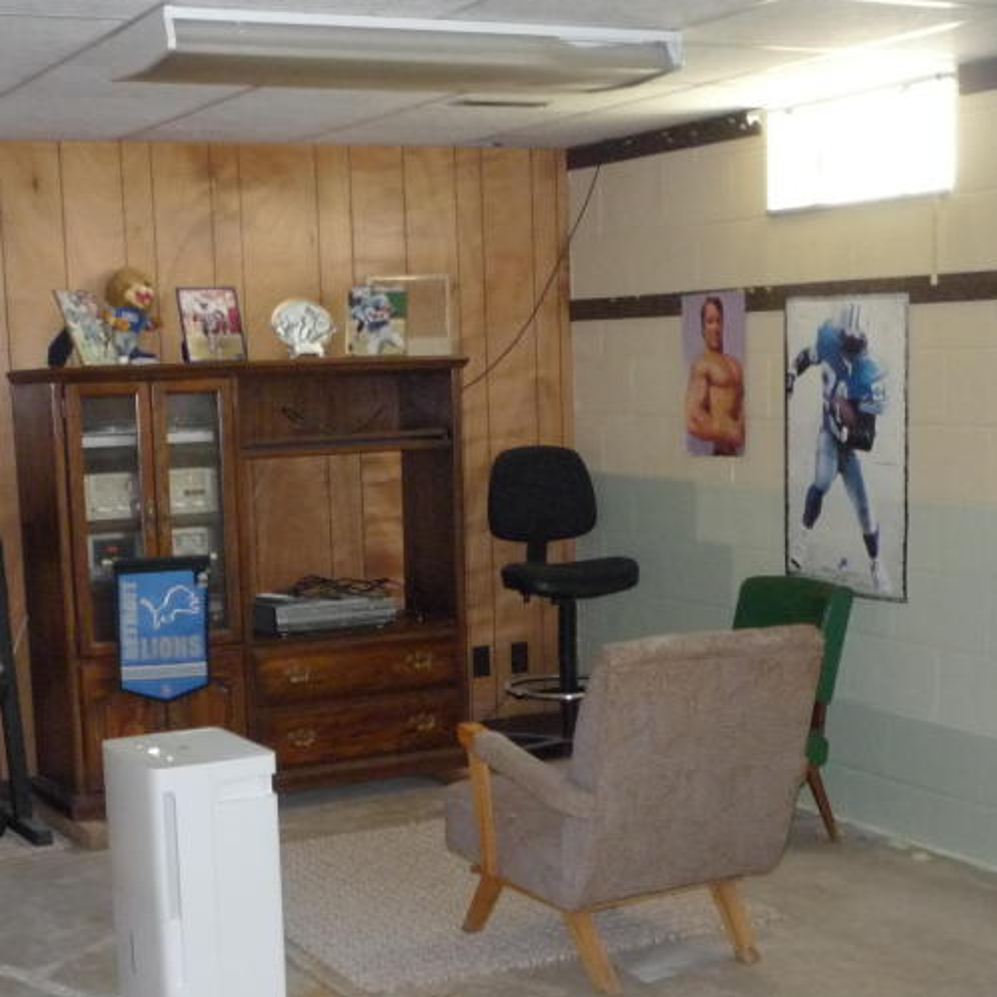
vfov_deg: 29.2
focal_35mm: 58
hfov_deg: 29.5
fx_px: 1890
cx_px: 448
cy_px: 721
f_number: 3.3
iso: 320
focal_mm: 5.2
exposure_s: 1/8
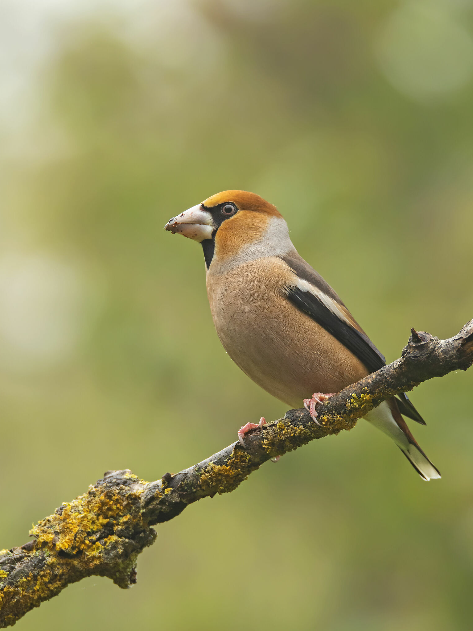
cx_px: 228
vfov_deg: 2.8
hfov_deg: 2.1
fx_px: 12952
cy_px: 353
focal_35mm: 711
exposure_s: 1/100
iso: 1000
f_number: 6.3
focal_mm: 420
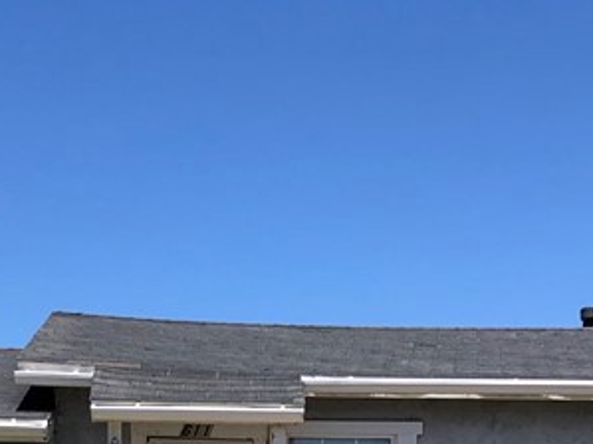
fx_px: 1644
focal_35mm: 96
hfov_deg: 20.4
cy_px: 686
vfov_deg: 14.3
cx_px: 226
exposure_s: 1/2114
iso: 20
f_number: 1.8
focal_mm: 4
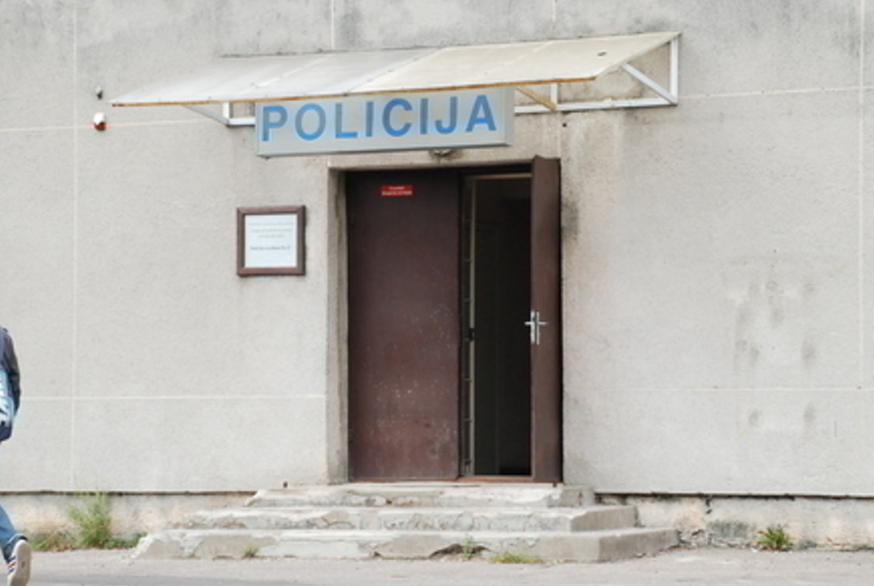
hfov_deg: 17.9
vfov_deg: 12.1
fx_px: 2772
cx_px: 487
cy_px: 285
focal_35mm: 114
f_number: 5.3
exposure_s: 1/500
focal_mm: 66
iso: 500
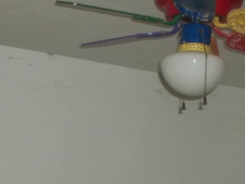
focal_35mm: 92
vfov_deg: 15.1
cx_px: 129
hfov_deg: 21.3
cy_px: 255
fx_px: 651
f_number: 3.3
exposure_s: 1/30
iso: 160
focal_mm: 5.9
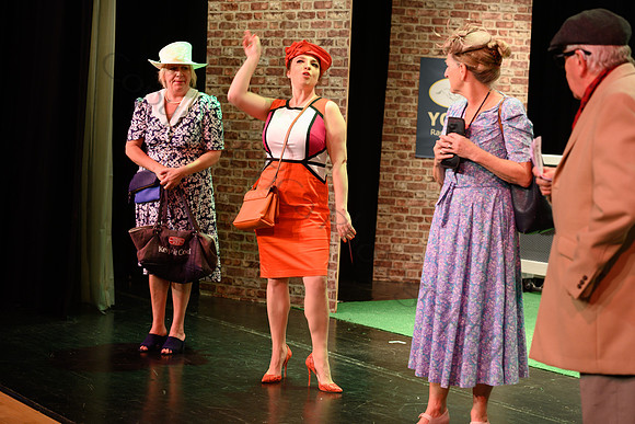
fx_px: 1235
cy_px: 212
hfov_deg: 28.8
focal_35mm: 70
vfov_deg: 19.5
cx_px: 318
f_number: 3.5
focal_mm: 70
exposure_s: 1/50
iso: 800
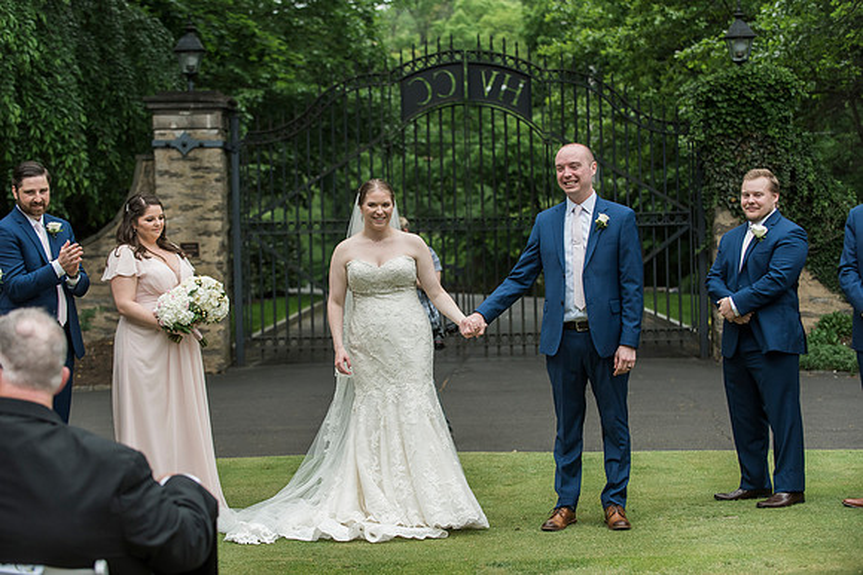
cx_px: 432
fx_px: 1966
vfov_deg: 16.7
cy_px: 288
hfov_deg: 24.8
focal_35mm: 82
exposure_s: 1/1600
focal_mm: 82
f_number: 4
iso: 800
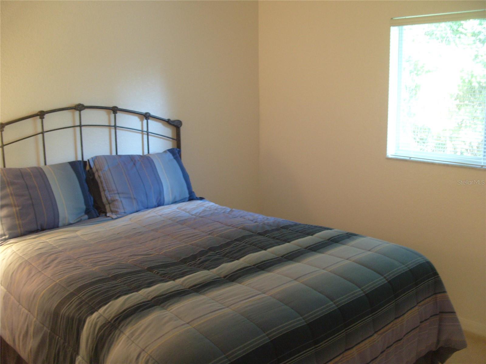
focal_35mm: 35
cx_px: 243
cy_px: 182
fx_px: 491
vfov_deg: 40.7
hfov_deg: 52.6
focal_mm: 7.8
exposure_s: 1/6
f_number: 2.8
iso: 200
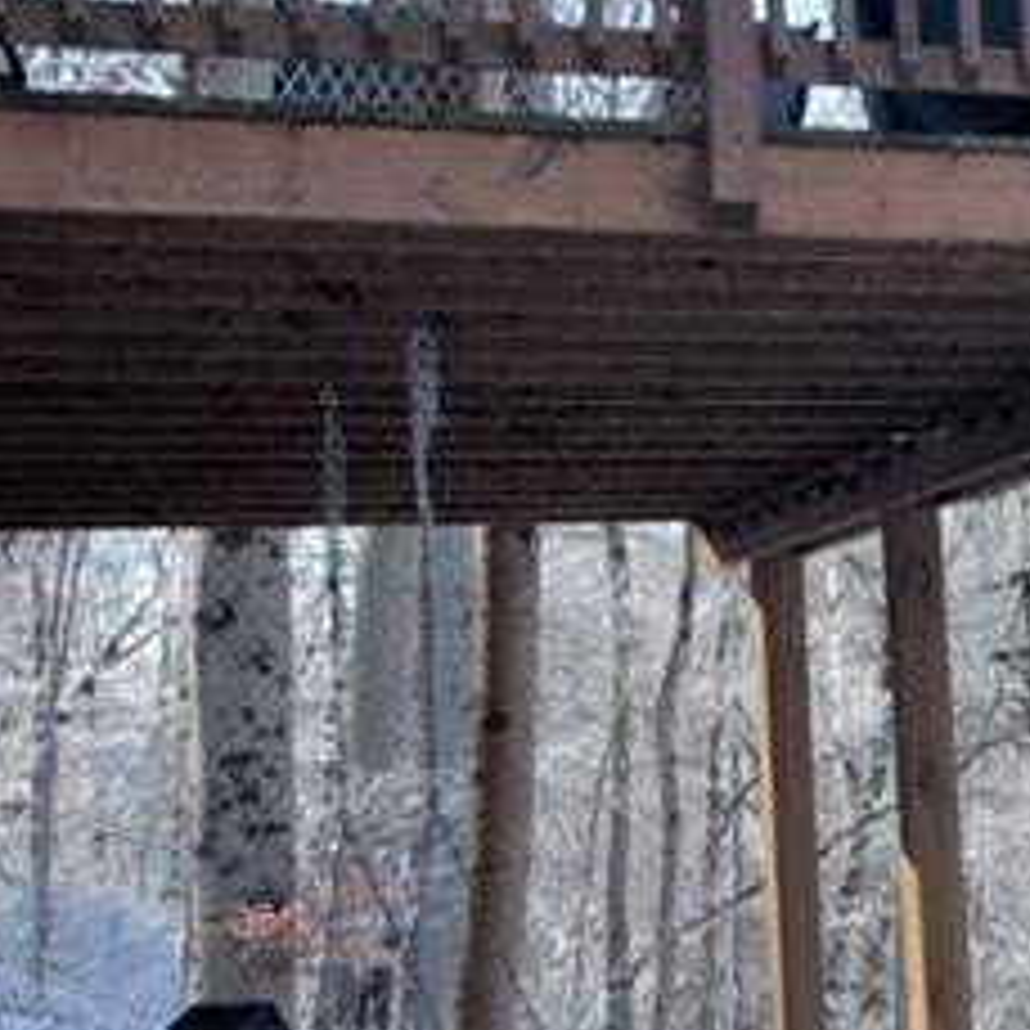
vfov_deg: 15.3
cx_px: 2217
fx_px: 3838
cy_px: 477
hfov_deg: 12.8
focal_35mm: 114
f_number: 2.8
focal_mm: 20
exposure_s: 1/1250
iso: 200
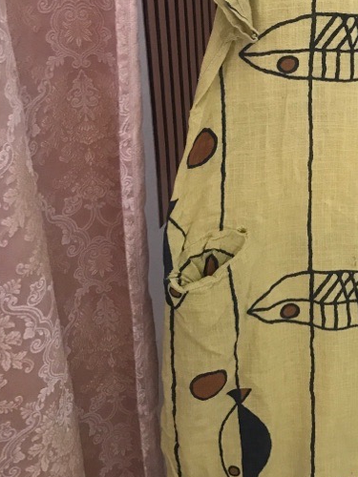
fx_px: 772
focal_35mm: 56
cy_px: 152
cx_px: 319
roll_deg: -0.5
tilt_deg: -23.5
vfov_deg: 34.0
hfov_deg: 25.3
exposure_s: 1/17
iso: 100
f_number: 1.8
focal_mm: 3.99
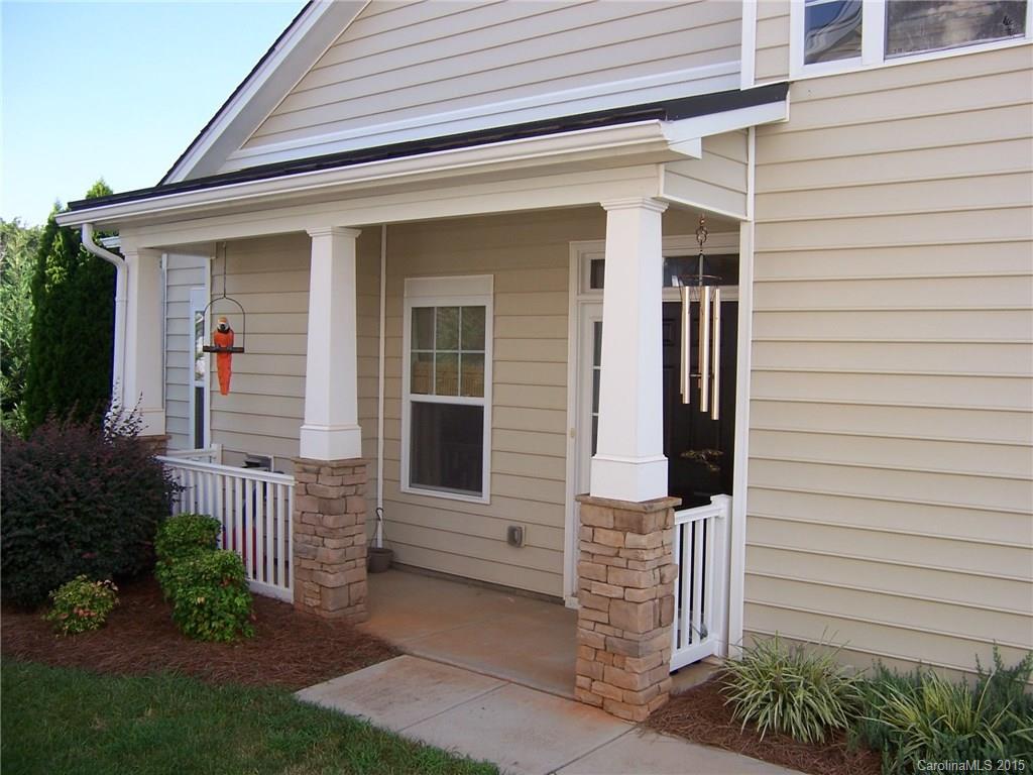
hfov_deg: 55.4
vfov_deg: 42.9
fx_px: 985
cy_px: 388
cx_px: 516
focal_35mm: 33
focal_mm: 5.5
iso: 80
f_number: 3.4
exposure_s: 1/350
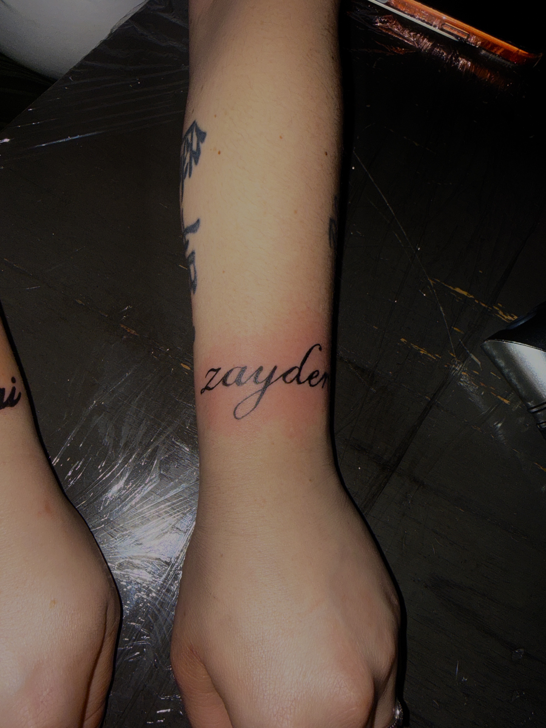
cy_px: 364
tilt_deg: -66.2
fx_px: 505
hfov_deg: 56.8
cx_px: 273
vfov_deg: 71.6
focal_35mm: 24
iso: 25
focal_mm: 2.22
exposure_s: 1/122
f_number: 2.2
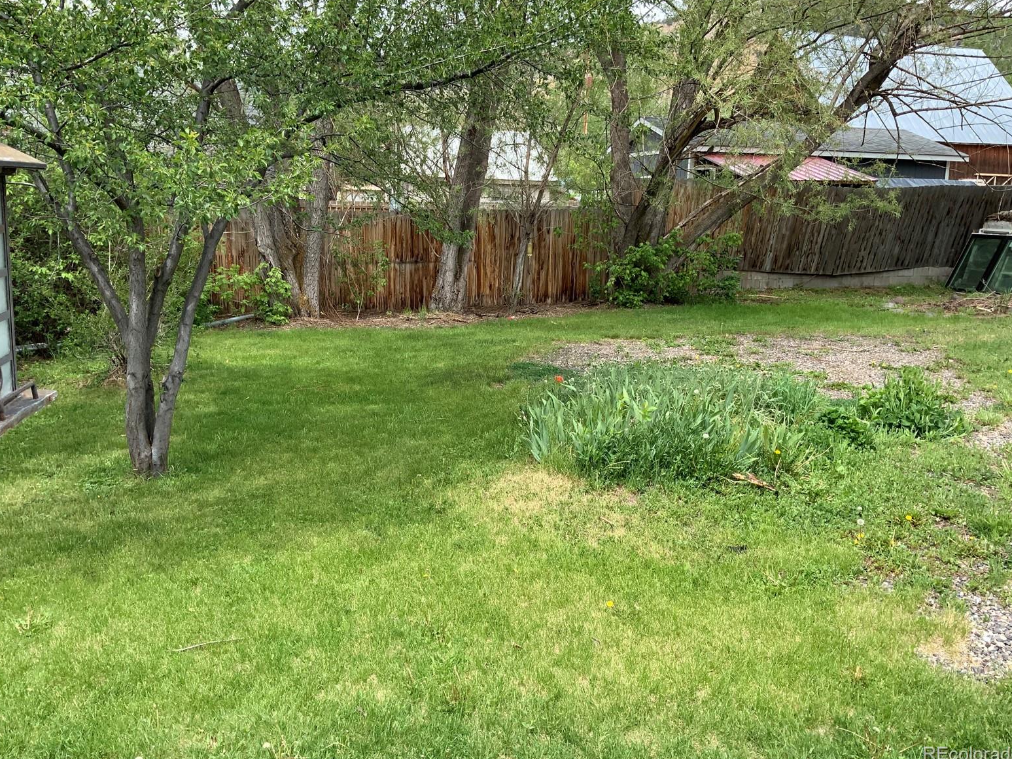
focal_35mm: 30
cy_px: 375
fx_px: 877
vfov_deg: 46.8
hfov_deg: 60.0
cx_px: 506
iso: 16
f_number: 1.8
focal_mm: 3
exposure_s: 1/491
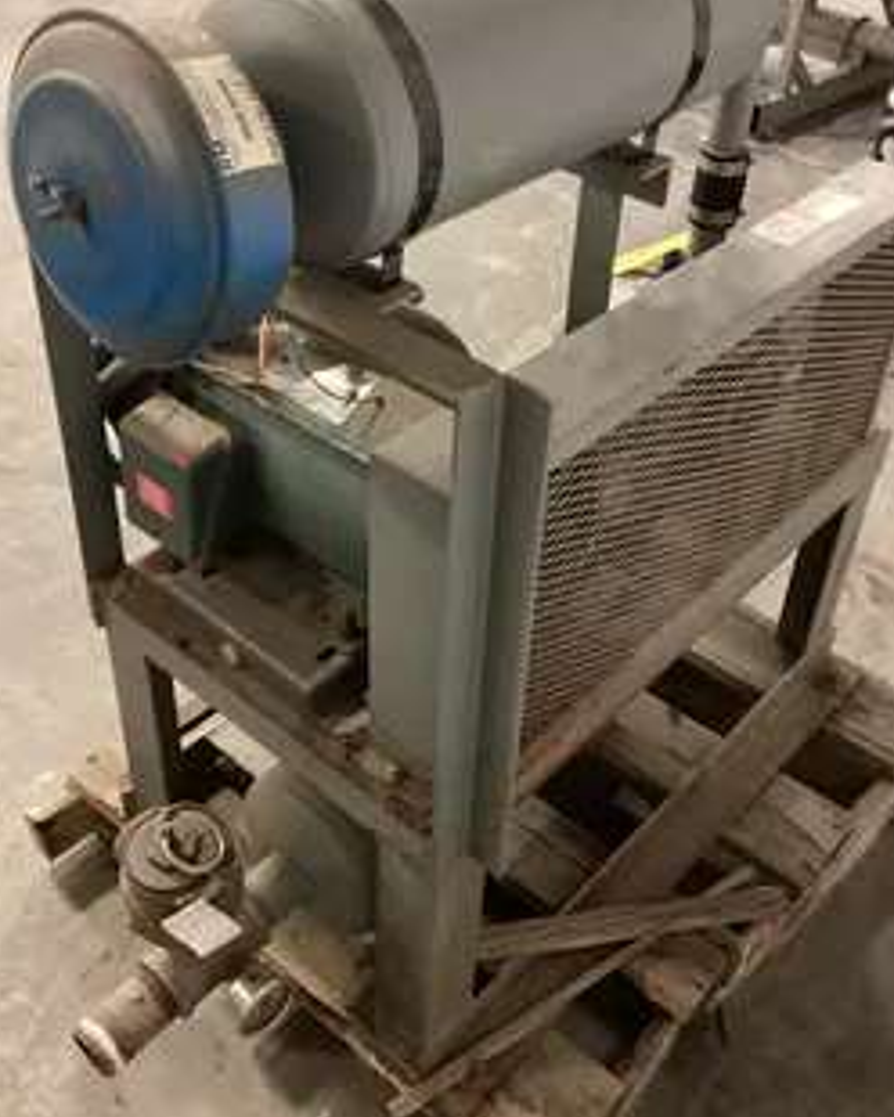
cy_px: 483
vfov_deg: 46.7
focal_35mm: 39
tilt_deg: -36.6
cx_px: 454
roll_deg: +0.3
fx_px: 1290
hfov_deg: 38.2
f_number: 2.4
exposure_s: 1/20
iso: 640
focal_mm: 3.3
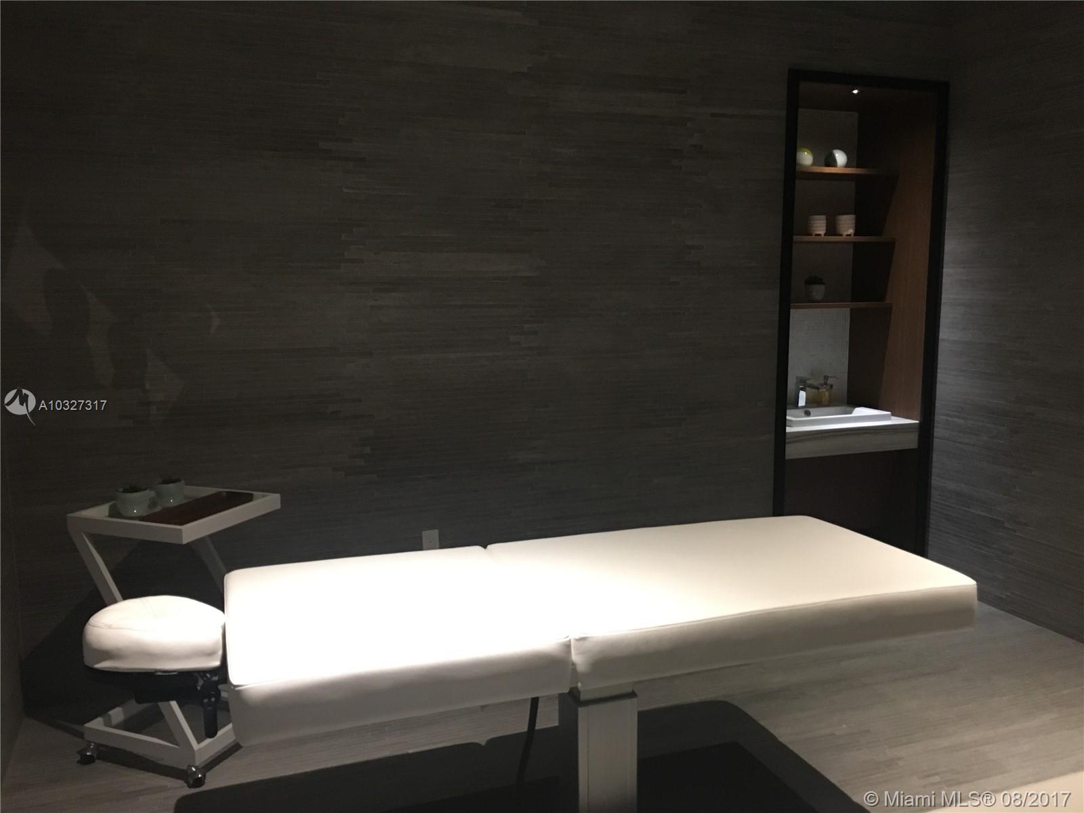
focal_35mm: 29
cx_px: 542
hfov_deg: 61.7
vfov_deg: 48.2
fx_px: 908
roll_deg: +0.1
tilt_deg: -7.3
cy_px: 406
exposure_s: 1/20
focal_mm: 4.15
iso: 200
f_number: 2.2
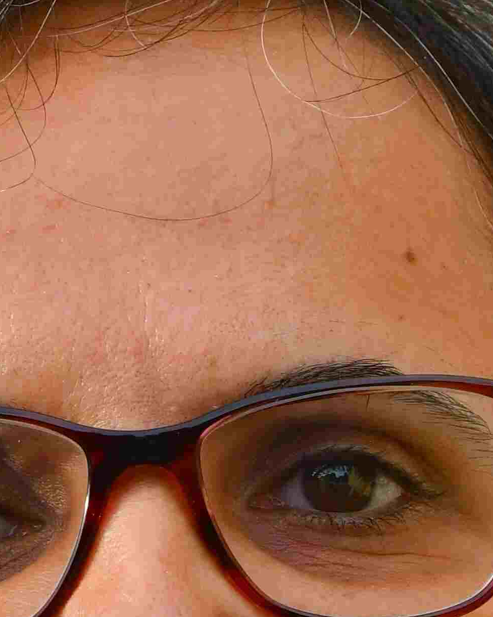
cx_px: 160
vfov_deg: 1.5
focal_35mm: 1285
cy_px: 703
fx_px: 23437
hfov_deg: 1.2
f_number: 6.3
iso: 500
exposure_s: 1/250
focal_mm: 200
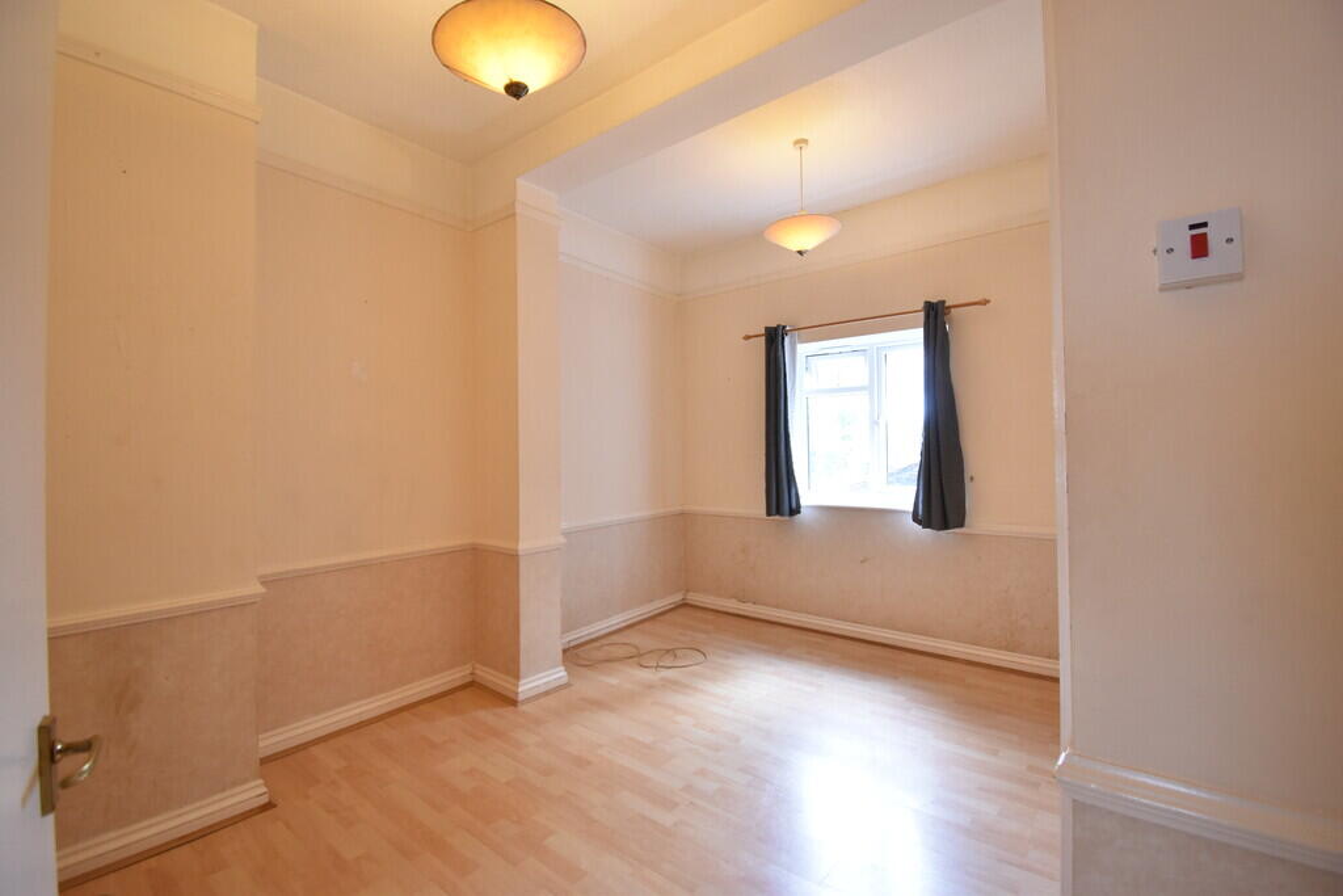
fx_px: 560
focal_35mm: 15
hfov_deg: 100.4
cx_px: 672
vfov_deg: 77.3
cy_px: 448
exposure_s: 1/30
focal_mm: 10
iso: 800
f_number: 4.5
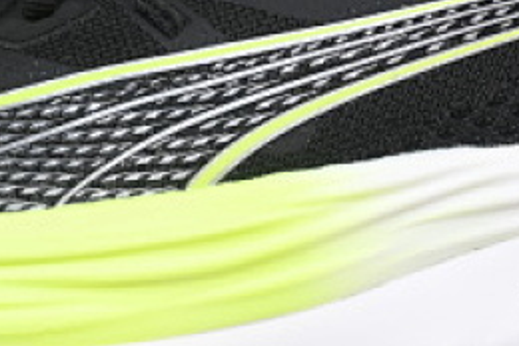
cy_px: -24
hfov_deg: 6.6
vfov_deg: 4.4
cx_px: 216
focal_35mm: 312
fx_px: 4495
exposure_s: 1/60
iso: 160
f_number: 6.3
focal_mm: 50
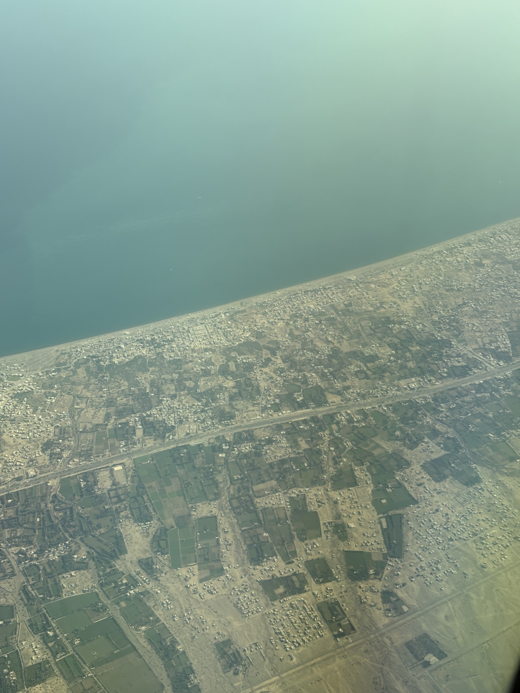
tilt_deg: -29.4
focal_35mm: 52
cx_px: 260
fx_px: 1042
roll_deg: +8.7
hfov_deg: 28.0
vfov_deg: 36.8
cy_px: 346
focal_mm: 5.96
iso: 32
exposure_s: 1/1136
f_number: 1.6
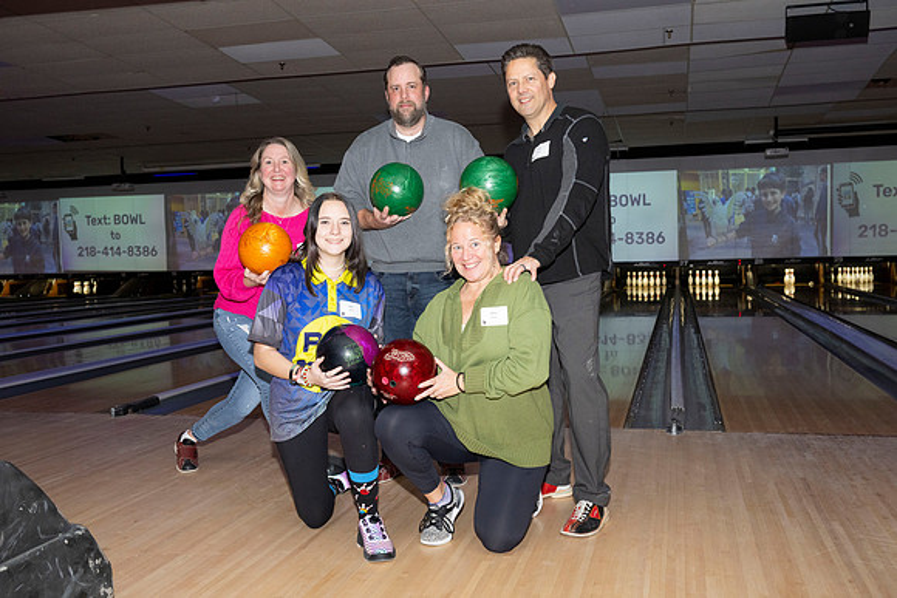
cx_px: 448
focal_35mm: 35
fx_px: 872
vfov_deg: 37.9
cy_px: 299
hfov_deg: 54.4
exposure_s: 1/100
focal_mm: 35
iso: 1600
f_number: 5.6
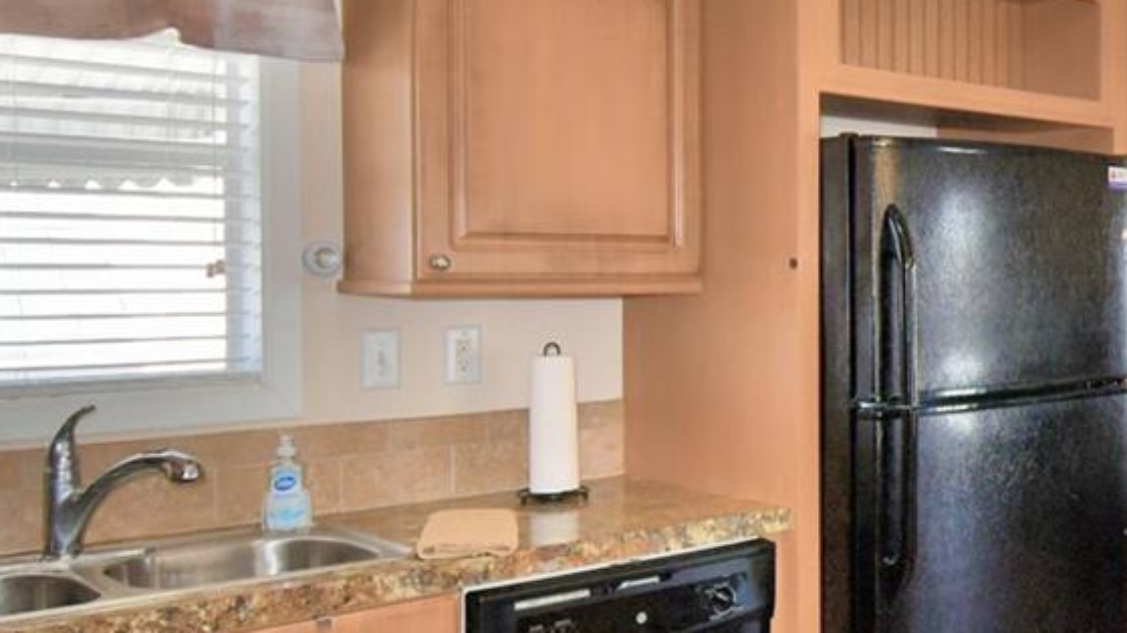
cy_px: 292
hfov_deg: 39.9
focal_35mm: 45
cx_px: 1133
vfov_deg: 26.5
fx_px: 1344
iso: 100
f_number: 4.5
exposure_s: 1/80
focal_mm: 10
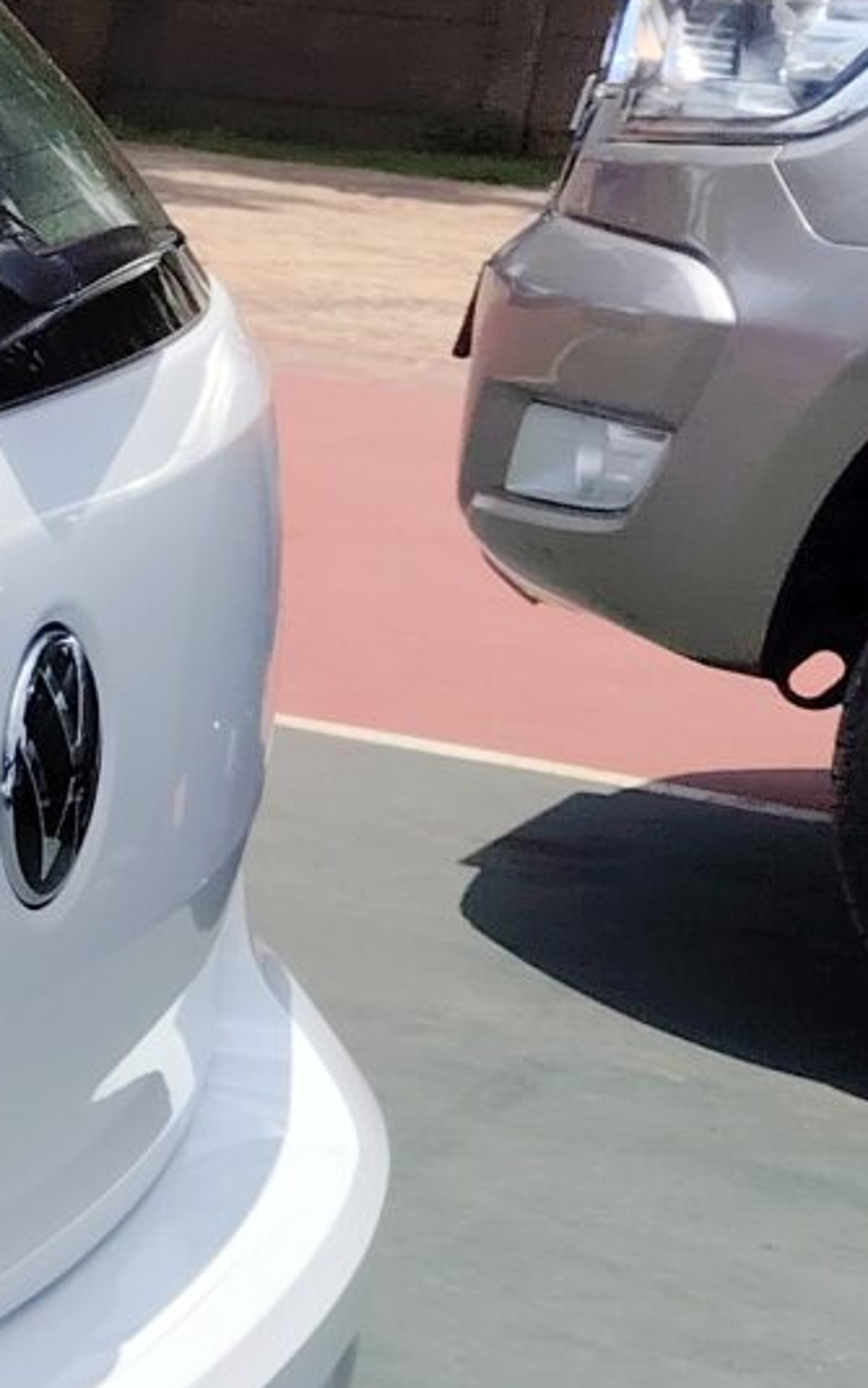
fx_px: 4615
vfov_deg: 17.0
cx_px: -2160
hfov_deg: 8.2
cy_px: 1128
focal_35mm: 122
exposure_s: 1/1486
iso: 100
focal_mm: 5.25
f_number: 1.75
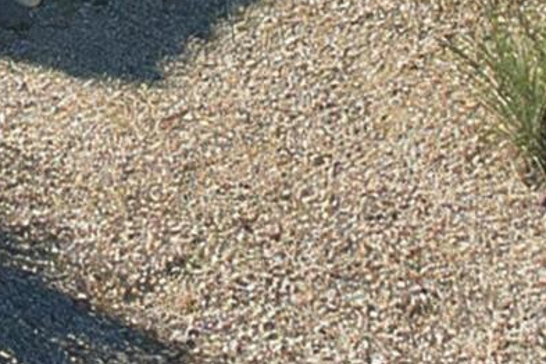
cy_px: -839
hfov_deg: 10.6
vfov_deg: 7.0
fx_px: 2548
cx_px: -731
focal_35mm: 168
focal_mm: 8.4
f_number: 2.8
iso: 100
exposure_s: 1/1600
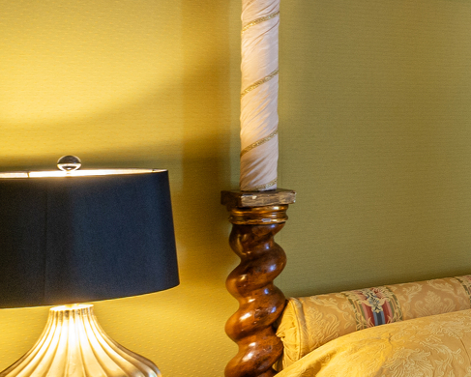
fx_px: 962
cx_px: 1090
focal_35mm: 69
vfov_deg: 22.0
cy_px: 112
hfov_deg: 15.8
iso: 100
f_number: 9
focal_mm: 14
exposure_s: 1/2
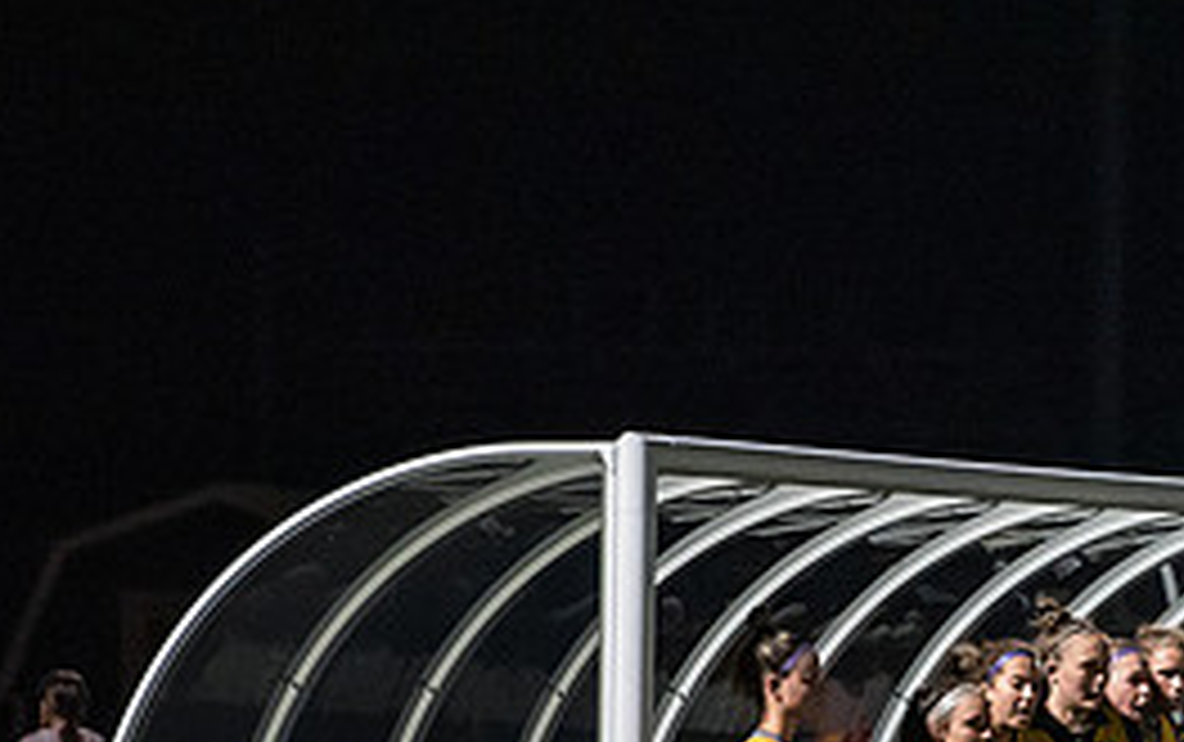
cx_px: 1170
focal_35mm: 449
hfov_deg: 4.7
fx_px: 14504
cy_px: 785
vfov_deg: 2.9
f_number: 2.8
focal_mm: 200
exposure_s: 1/1000
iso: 8000
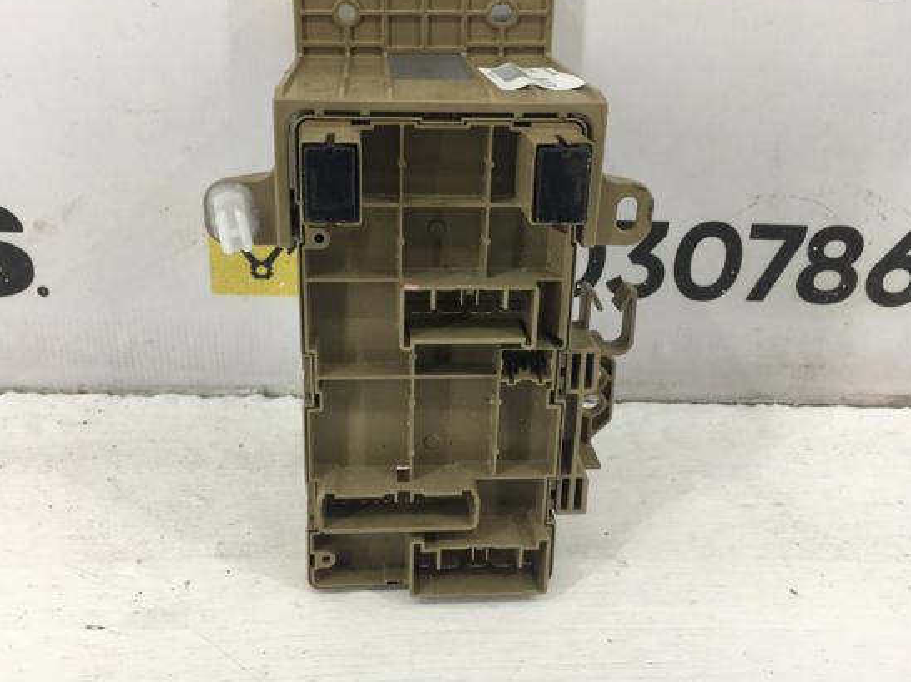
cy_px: 298
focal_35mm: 34
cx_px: 439
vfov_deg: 41.7
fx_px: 894
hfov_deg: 54.0
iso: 25
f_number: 2.2
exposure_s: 1/50
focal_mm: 4.15
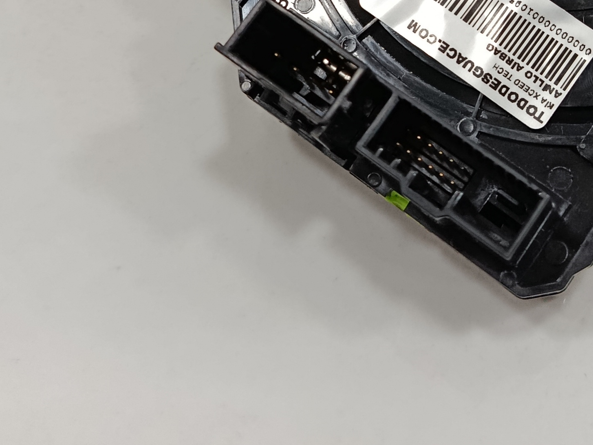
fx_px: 1131
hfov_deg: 29.0
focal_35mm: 66
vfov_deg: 20.9
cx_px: 438
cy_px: -73
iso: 879
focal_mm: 5.24
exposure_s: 1/100
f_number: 1.7
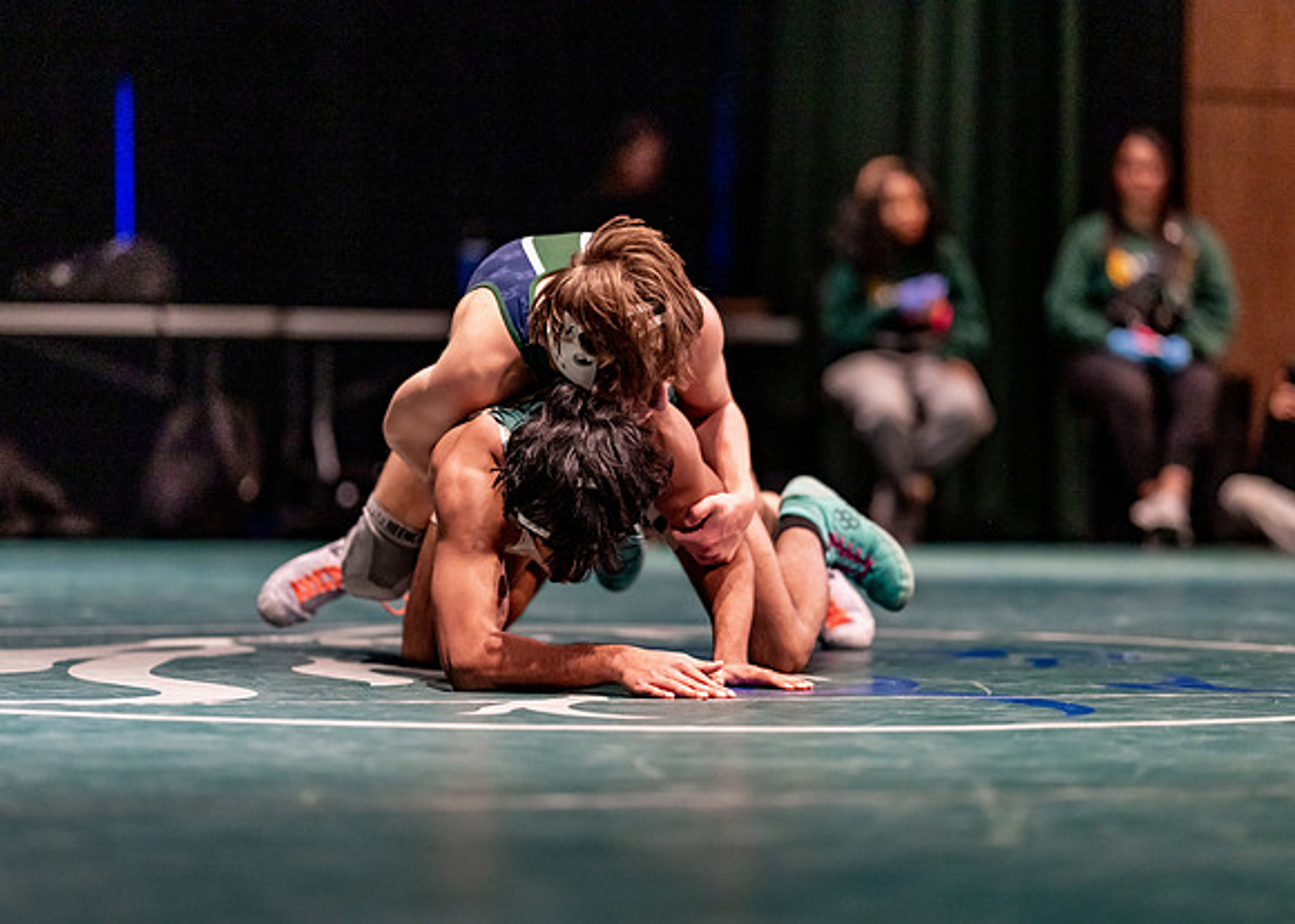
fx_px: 5202
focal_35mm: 141
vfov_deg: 10.2
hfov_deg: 14.2
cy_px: 462
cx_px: 648
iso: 2000
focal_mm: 135
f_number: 1.8
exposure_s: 1/800
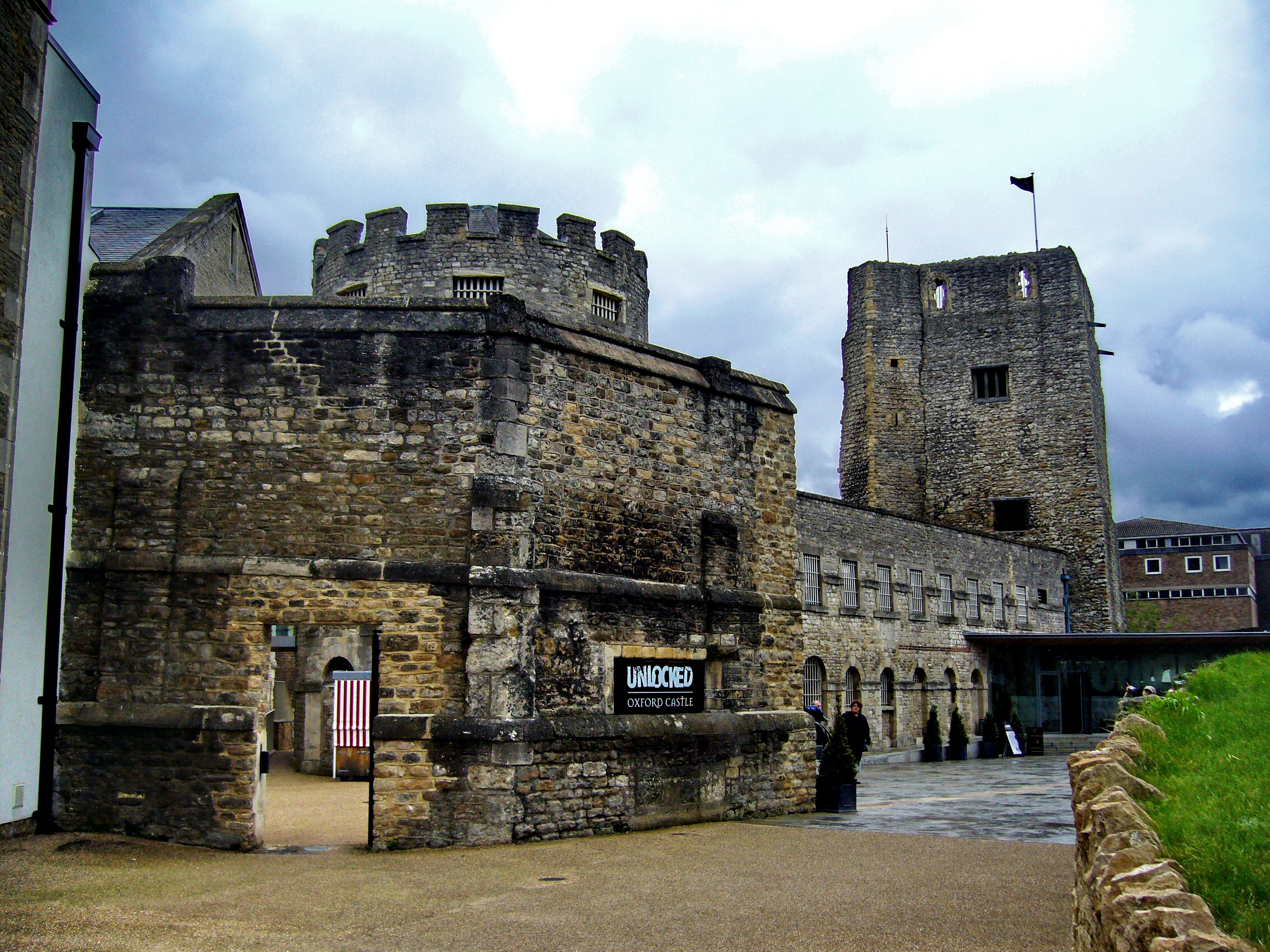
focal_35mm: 35
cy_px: 476
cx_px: 635
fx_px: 1284
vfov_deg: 40.7
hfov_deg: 52.6
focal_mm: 5.8
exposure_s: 1/500
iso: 80
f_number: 2.8
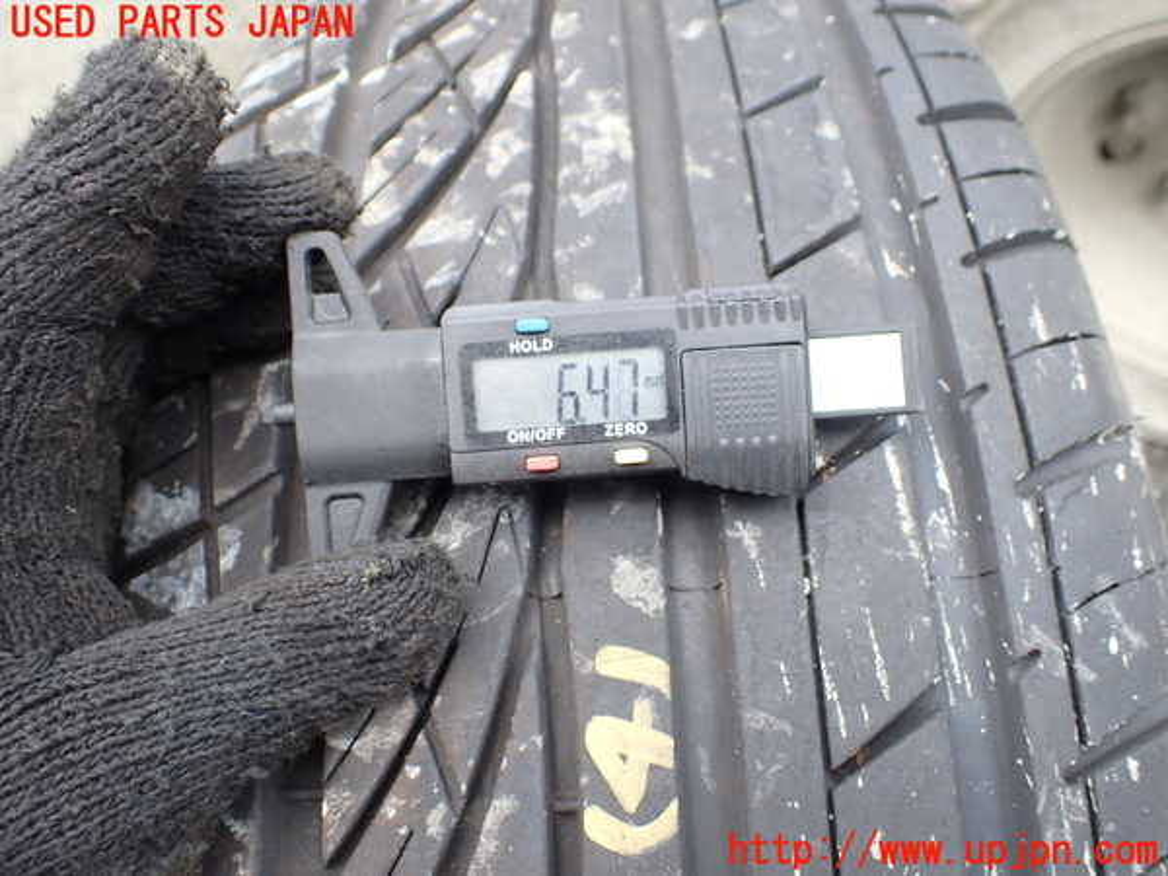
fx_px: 1012
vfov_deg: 46.8
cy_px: 438
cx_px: 584
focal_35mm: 30
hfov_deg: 60.0
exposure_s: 1/200
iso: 100
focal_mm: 5.4
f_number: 2.3
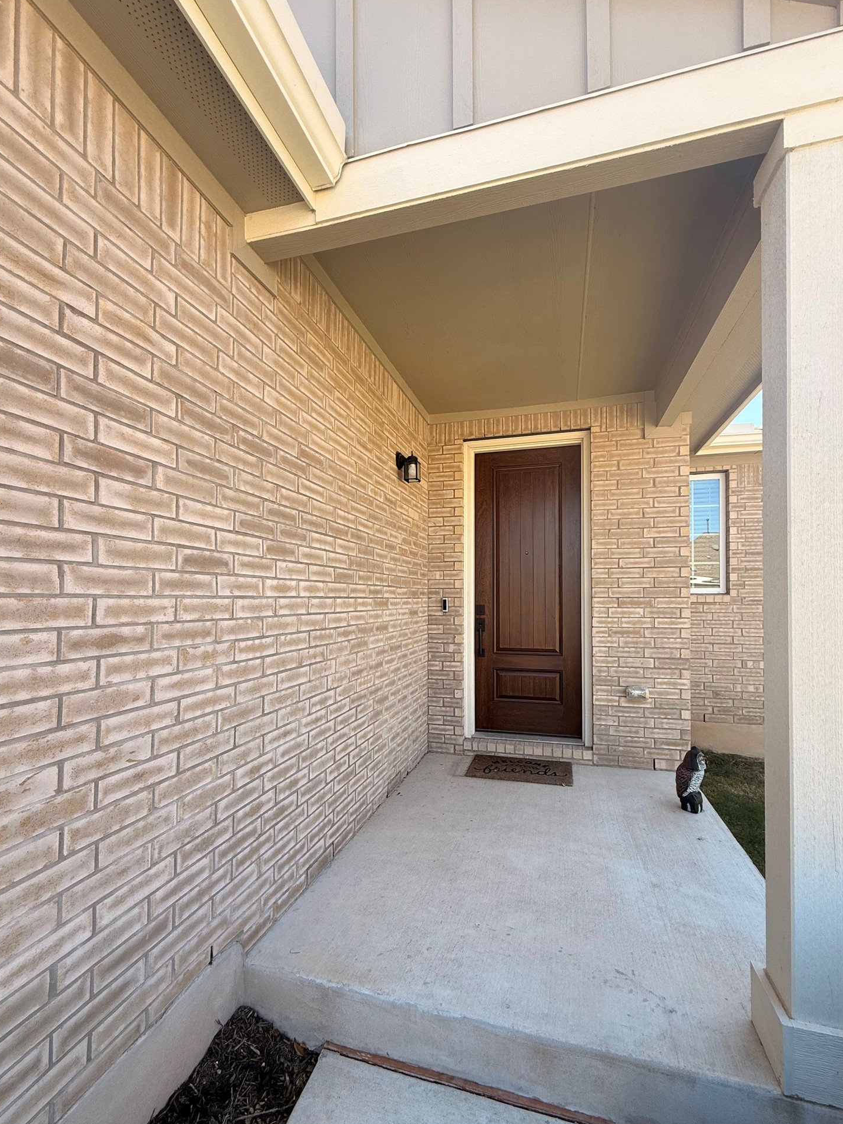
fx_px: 487
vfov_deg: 98.0
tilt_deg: +0.8
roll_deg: -0.8
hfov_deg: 81.7
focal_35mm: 15
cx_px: 434
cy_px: 596
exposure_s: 1/234
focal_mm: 2.22
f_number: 2.2
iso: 50
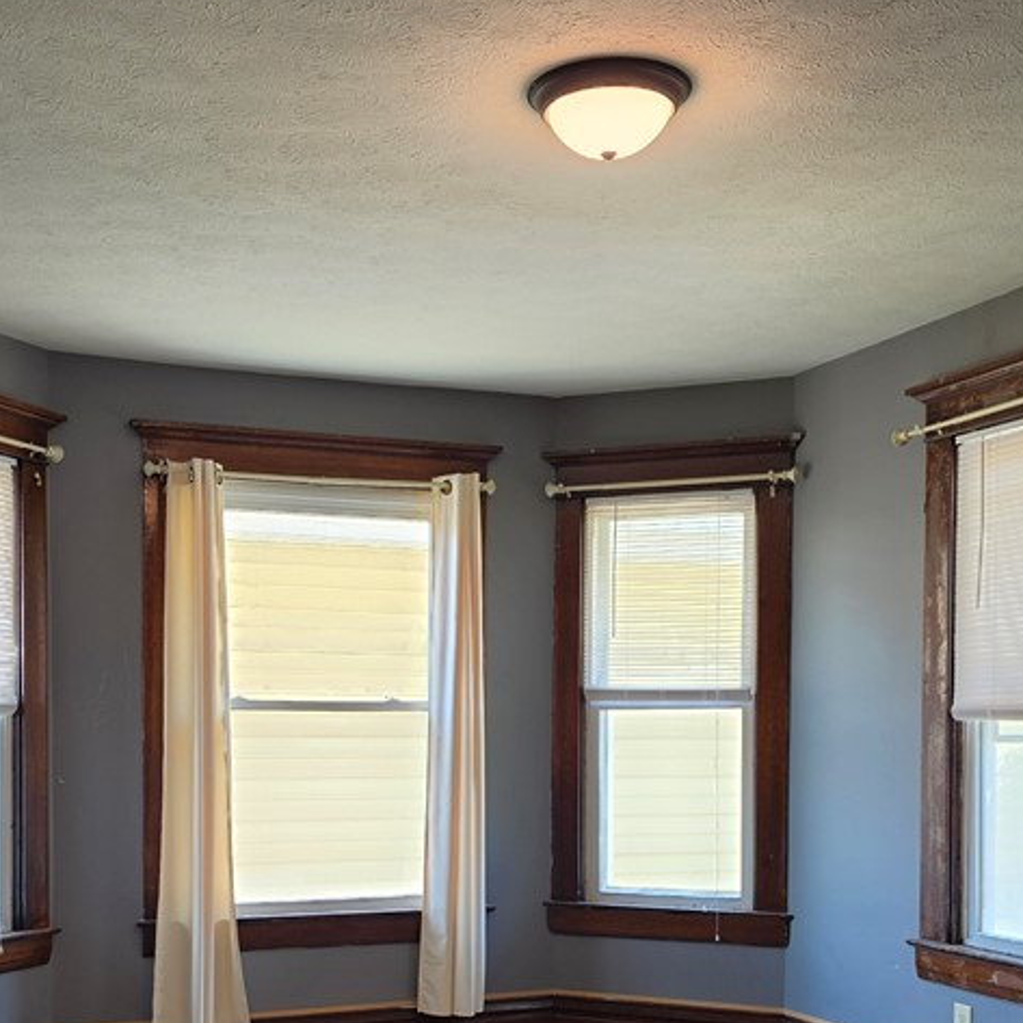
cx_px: 446
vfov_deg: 37.4
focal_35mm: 44
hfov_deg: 38.3
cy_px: 768
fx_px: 1471
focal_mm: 6.5
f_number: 1.4
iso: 64
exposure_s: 1/120
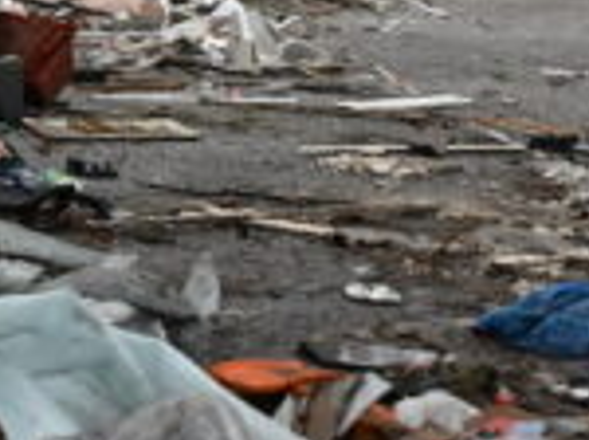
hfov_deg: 11.9
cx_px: -322
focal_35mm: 158
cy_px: -238
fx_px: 2684
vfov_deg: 9.1
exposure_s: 1/2000
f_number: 4
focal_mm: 24
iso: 1250
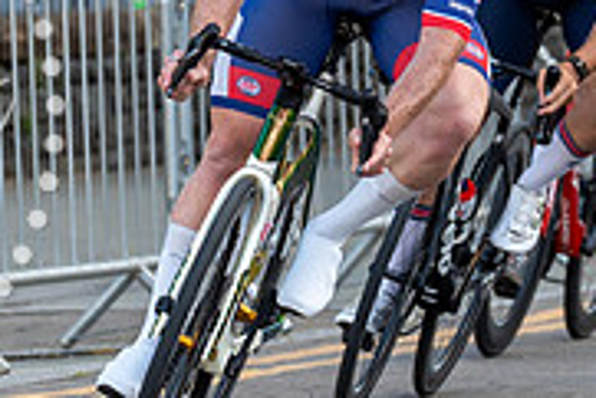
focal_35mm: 561
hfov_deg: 3.7
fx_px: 9295
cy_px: -125
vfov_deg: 2.5
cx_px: 429
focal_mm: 116
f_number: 3.2
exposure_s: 1/800
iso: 500
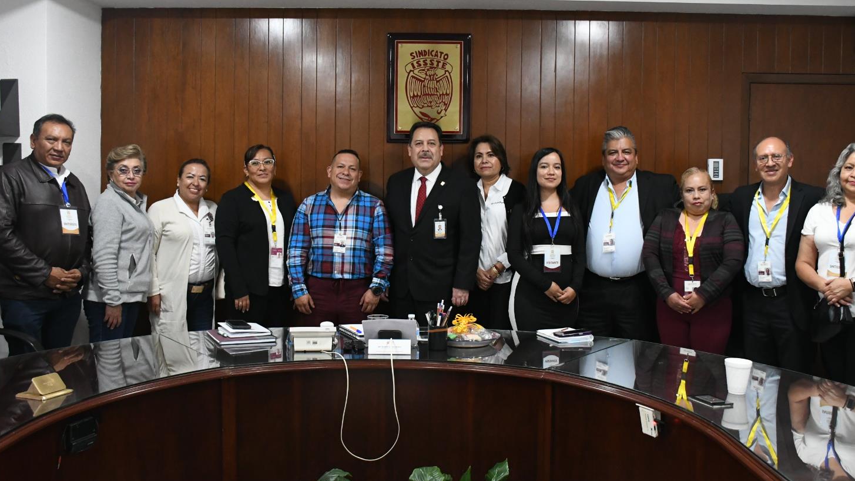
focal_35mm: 35
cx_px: 443
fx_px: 793
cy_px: 213
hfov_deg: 56.6
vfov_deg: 33.7
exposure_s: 1/100
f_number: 5
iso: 4000
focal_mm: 20
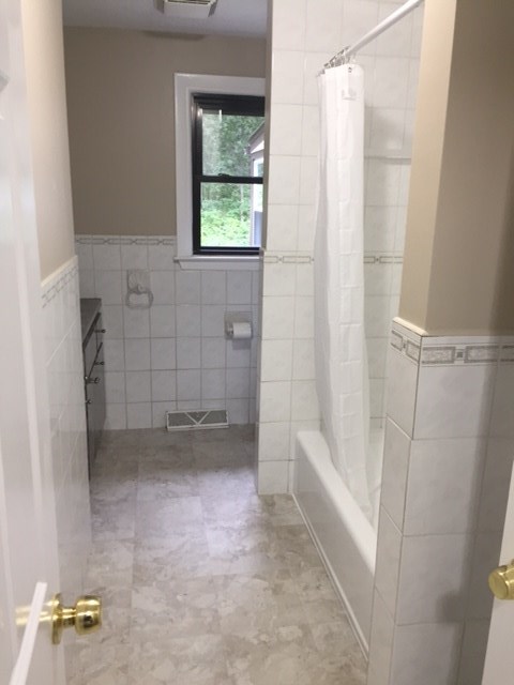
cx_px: 257
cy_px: 342
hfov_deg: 48.2
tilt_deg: -13.0
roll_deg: -1.4
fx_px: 574
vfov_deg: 61.7
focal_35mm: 29
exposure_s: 1/30
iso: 80
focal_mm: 4.15
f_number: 2.2
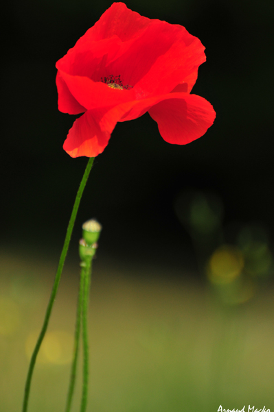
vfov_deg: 3.9
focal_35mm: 524
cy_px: 179
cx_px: 124
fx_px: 5999
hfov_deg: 2.6
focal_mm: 300
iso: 400
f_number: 5.6
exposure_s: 1/1600
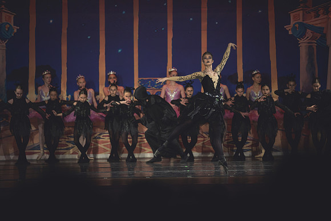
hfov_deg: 10.5
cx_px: 166
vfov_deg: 7.0
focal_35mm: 195
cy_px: 110
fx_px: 1793
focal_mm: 195
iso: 1100
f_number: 2.8
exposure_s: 1/320
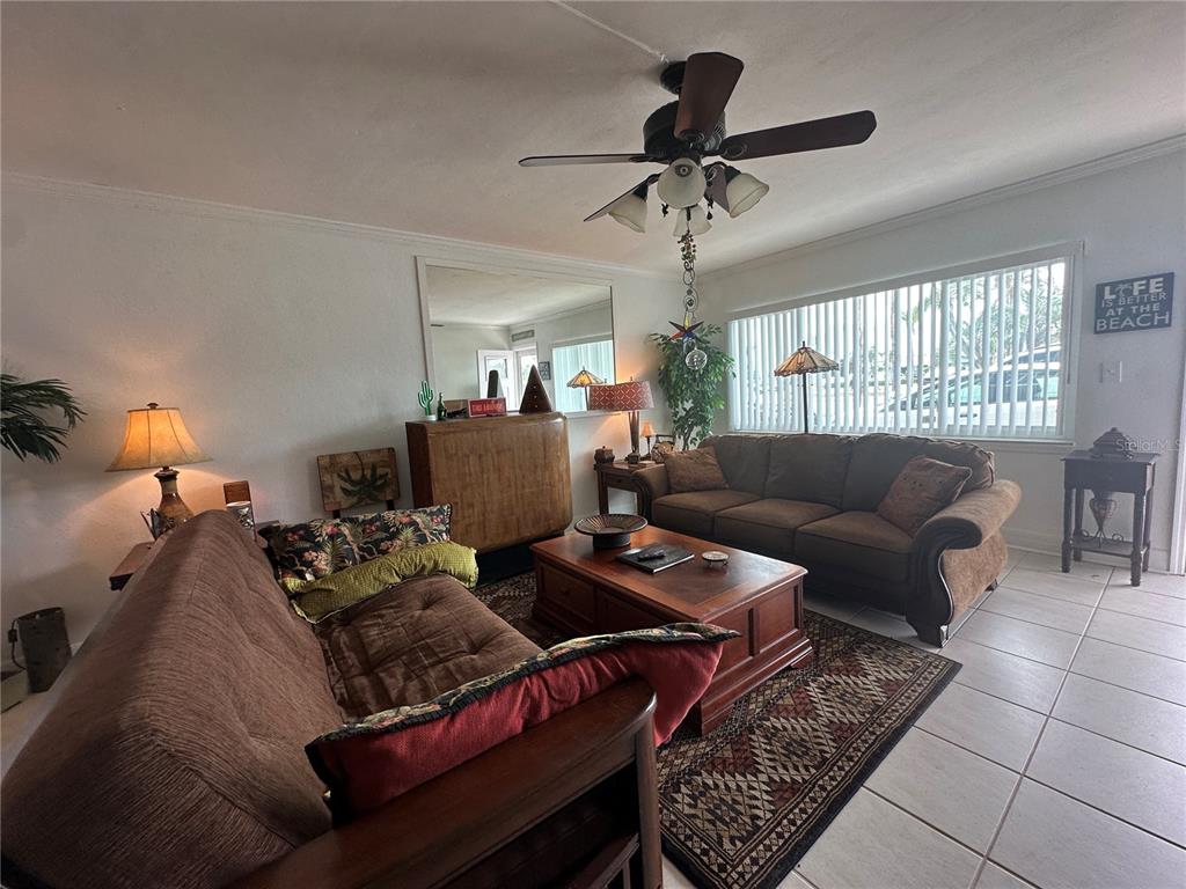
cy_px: 444
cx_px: 593
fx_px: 480
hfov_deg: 102.1
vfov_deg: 85.7
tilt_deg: -5.8
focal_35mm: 14
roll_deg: +3.2
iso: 80
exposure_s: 1/120
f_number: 2.2
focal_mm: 2.22
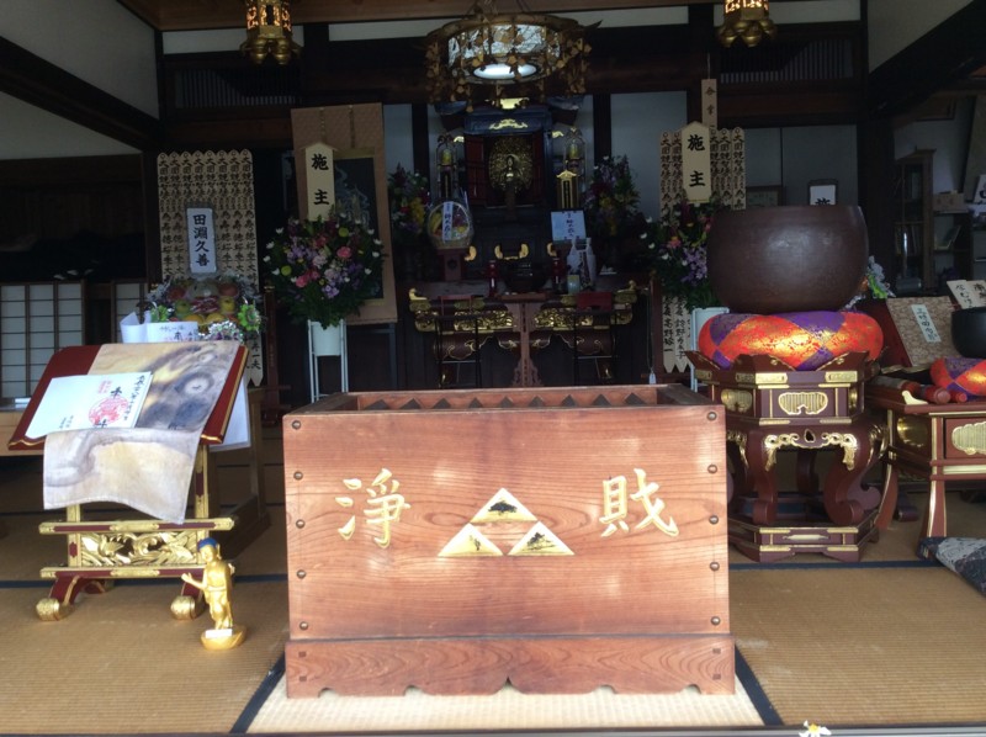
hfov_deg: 56.9
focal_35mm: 32
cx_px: 493
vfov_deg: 44.1
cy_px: 368
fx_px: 910
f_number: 2.4
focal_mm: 3.3
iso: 40
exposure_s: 1/40
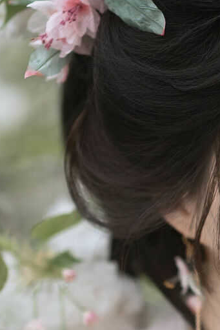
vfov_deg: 7.8
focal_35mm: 262
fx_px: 2400
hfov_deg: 5.2
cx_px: 334
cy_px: 252
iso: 100
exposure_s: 1/1250
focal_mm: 85
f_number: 1.4
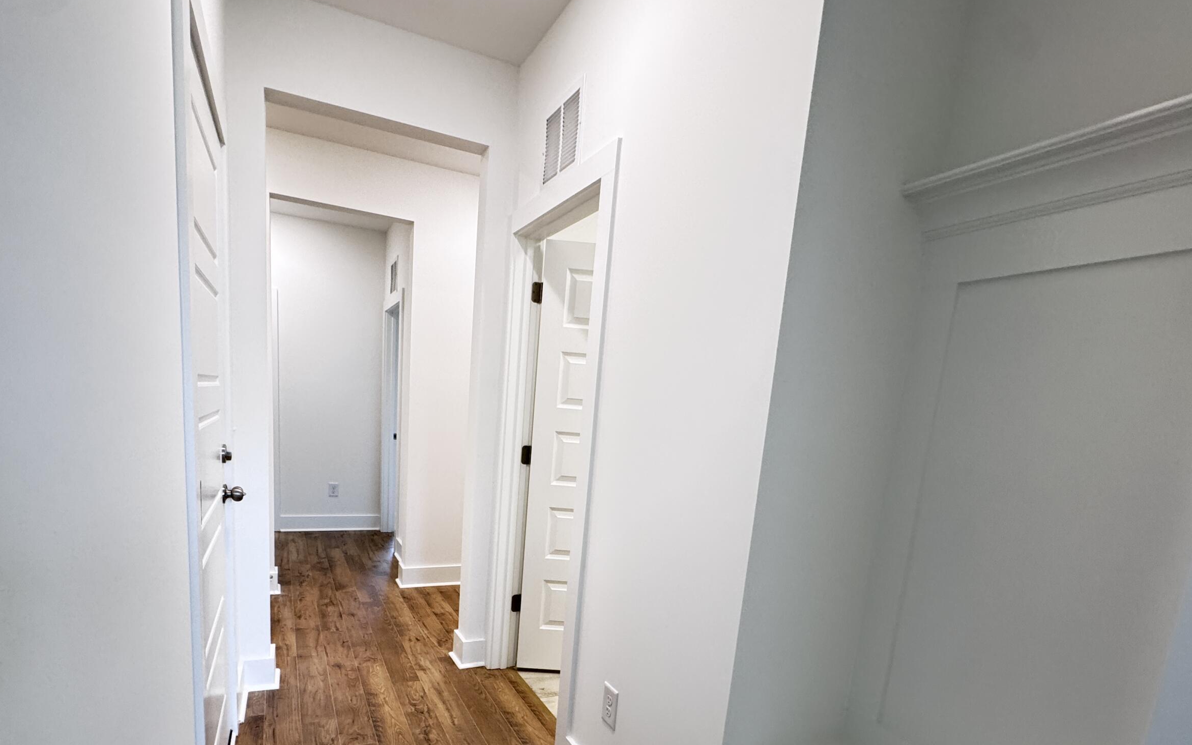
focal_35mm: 19
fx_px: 617
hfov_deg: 87.9
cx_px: 556
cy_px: 516
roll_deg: -4.0
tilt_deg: -9.6
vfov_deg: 60.2
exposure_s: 1/60
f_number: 2.2
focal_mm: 2.22
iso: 250
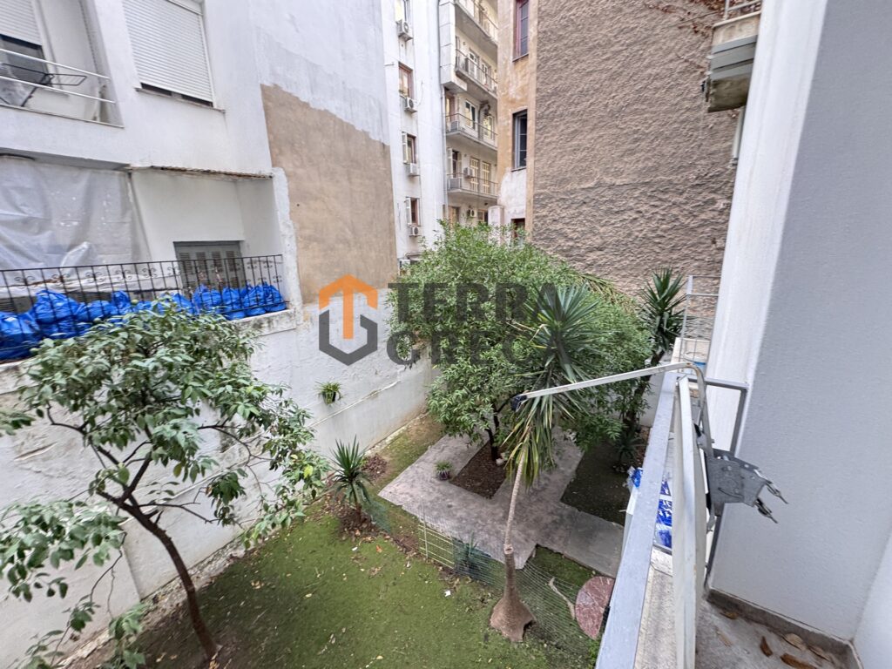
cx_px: 446
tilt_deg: -12.8
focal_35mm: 14
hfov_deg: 102.1
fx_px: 361
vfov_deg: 85.7
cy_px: 334
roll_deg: -1.0
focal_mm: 2.22
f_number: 2.2
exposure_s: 1/99
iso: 125
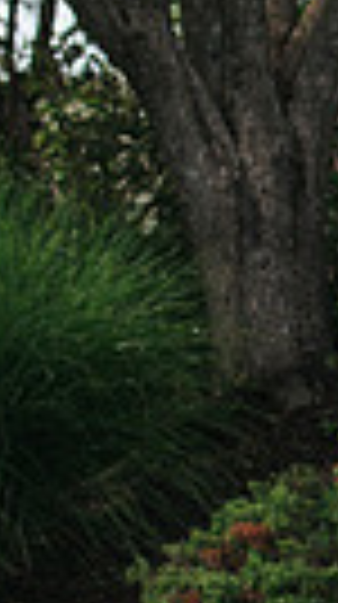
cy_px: 677
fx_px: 2943
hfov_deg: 5.7
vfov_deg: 11.5
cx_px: 1307
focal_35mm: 184
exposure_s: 1/1600
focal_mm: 35
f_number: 2.8
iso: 250
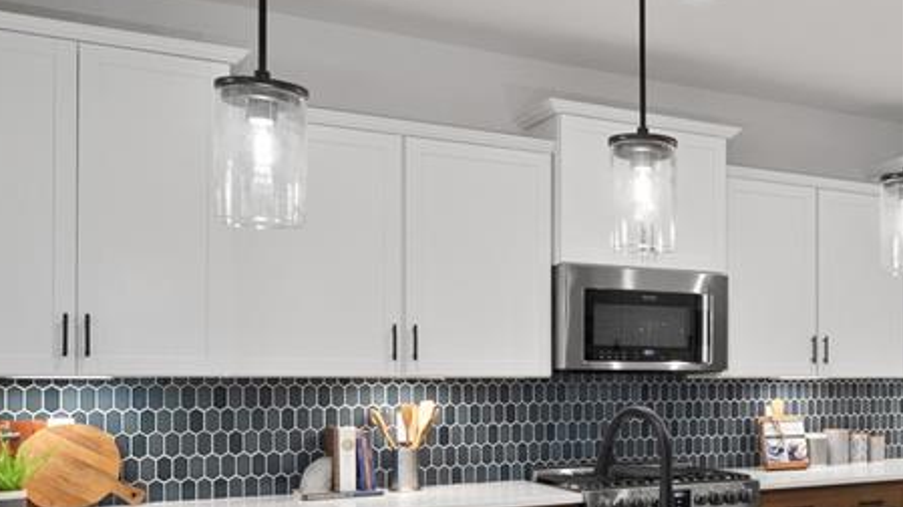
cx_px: 871
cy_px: 370
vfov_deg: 27.3
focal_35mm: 43
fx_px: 1029
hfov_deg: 42.0
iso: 400
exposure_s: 1/13
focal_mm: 9
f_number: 8
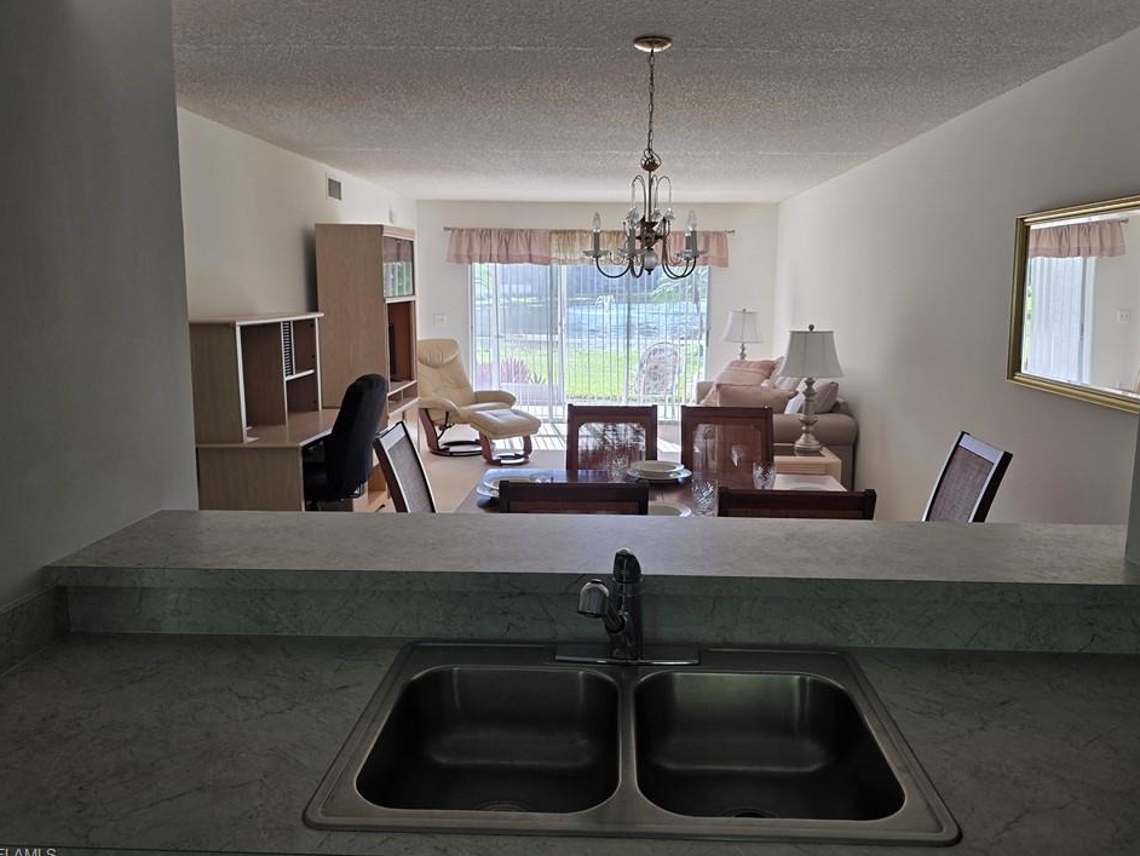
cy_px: 402
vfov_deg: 54.9
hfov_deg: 69.4
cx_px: 587
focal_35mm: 25
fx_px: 824
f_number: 1.7
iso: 80
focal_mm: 6.3
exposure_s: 1/180
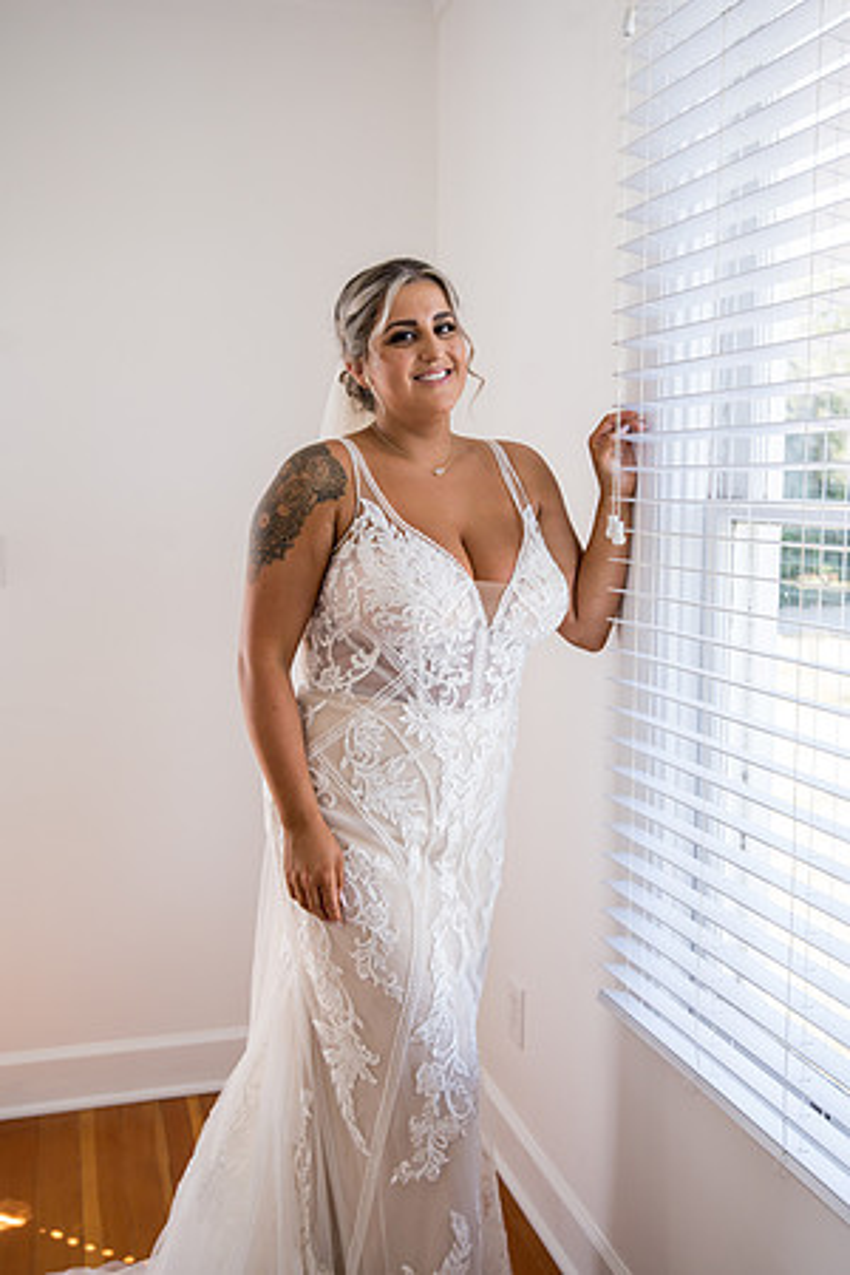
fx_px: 1346
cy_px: 638
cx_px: 425
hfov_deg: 35.1
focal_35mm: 38
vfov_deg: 50.7
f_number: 4
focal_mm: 38
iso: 640
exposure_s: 1/320
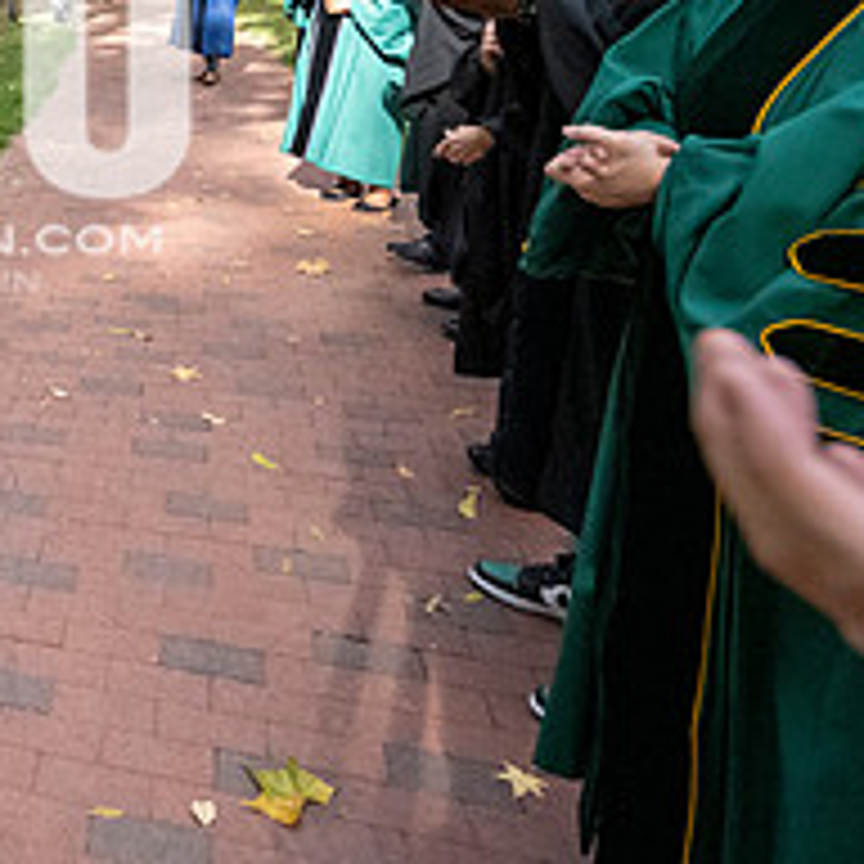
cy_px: 79
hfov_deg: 36.6
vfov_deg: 42.1
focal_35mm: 36
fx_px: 1017
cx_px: -148
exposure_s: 1/8000
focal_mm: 14
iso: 6400
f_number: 4
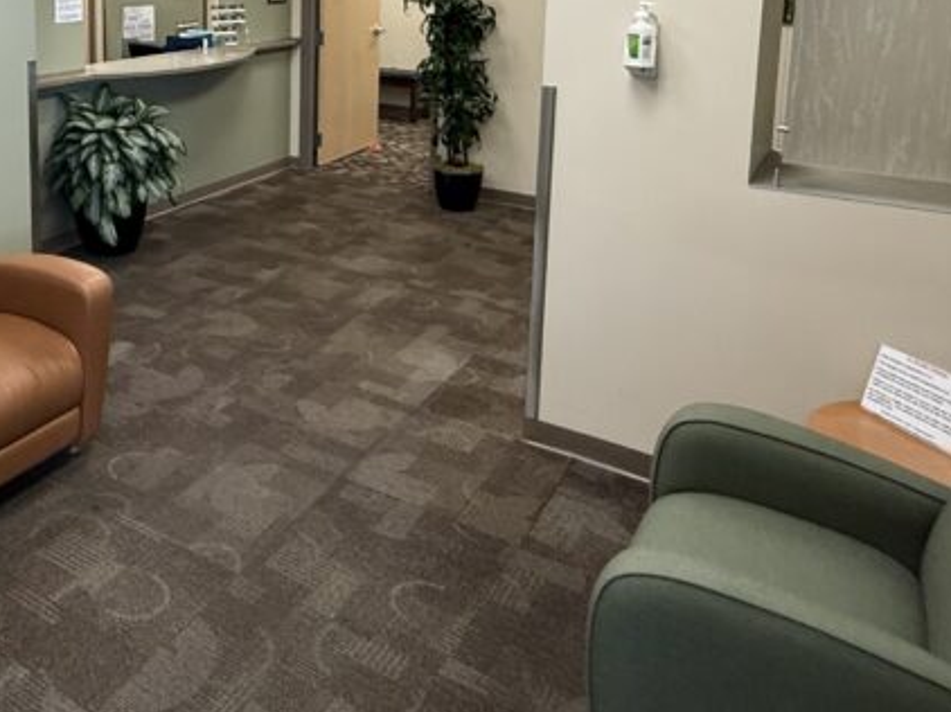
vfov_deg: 38.7
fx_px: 934
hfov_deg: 51.1
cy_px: 63
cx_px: 207
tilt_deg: -7.2
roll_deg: -0.7
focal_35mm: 34
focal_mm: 2.22
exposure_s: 1/120
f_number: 2.2
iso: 400
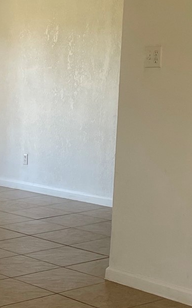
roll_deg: +1.5
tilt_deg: -17.1
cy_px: 292
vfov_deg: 21.9
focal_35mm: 92
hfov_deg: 13.5
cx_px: -75
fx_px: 771
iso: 50
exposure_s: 1/121
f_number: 1.6
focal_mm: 4.2
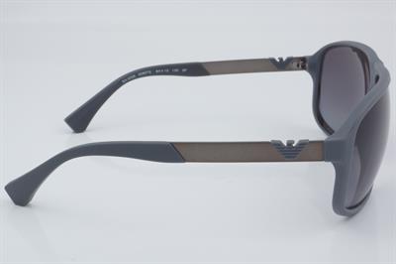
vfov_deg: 18.2
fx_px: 824
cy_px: 132
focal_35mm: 75
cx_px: 198
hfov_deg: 27.0
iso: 100
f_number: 32
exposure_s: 1/4
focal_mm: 50
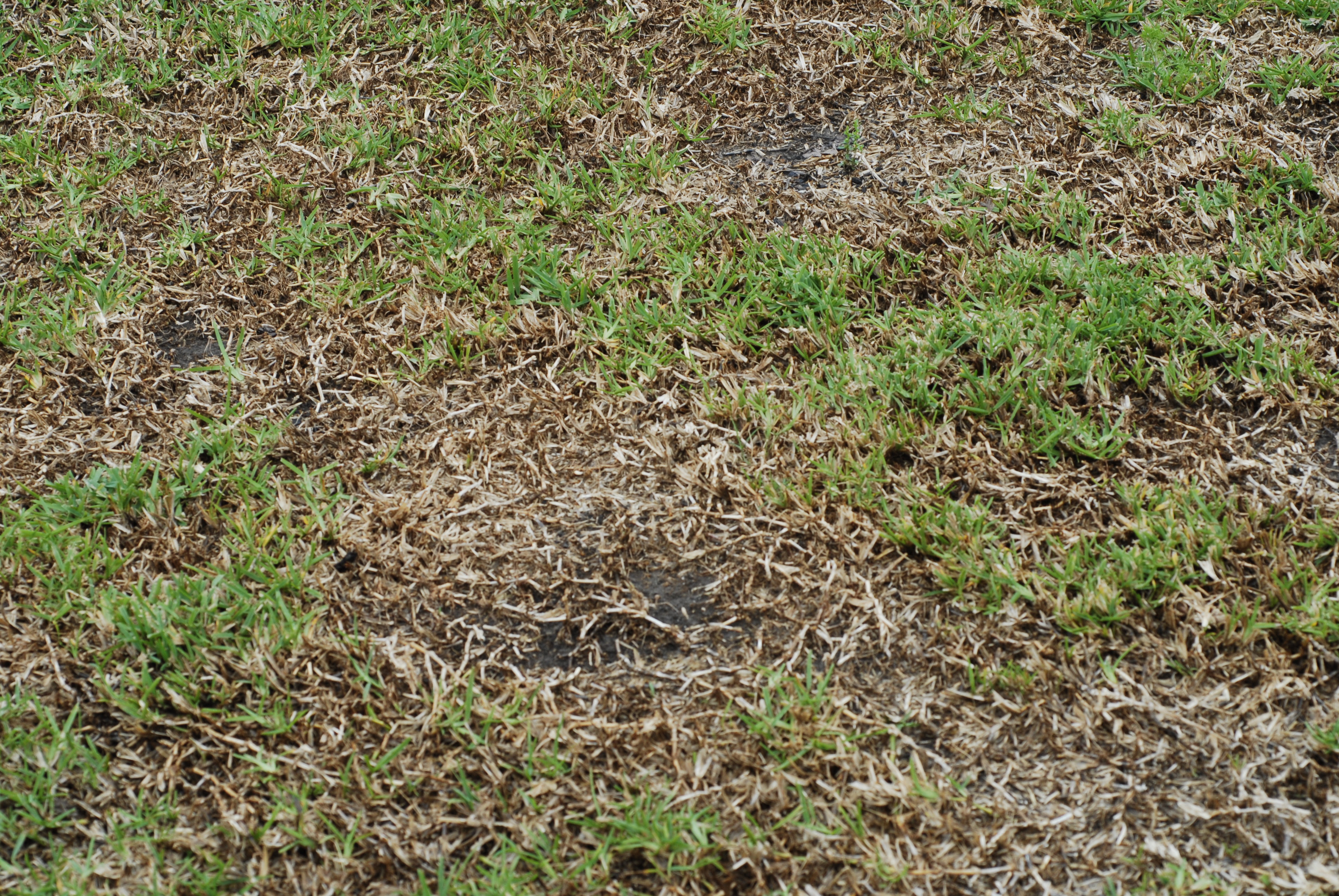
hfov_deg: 22.6
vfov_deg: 15.2
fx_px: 3352
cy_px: 448
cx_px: 670
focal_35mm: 90
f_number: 8
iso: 200
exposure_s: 1/250
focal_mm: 60
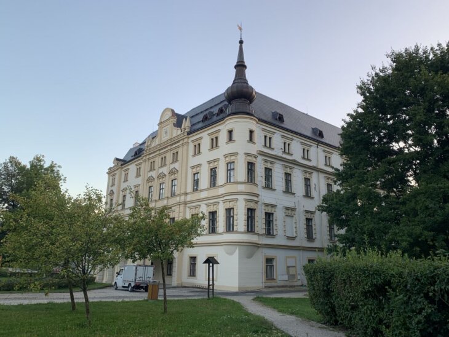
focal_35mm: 26
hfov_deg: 67.3
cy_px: 168
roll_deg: -0.9
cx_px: 224
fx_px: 337
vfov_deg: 53.1
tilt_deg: +15.5
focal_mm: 4.25
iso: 25
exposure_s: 1/122
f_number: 1.8
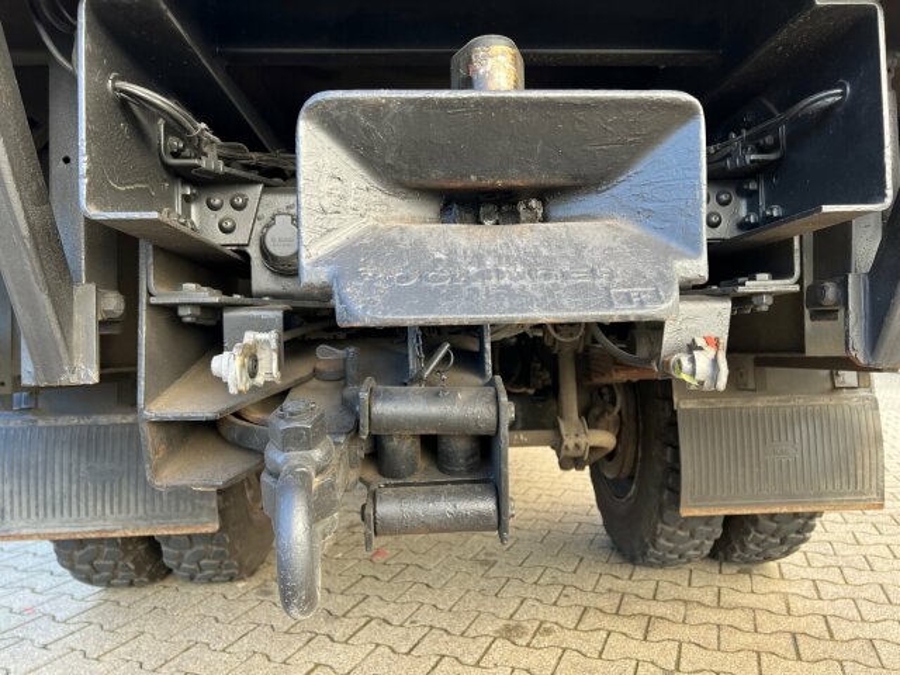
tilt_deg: -1.0
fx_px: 676
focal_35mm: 26
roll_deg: +0.2
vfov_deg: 53.1
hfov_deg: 67.3
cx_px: 450
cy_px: 338
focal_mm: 5.7
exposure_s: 1/121
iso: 50
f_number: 1.5
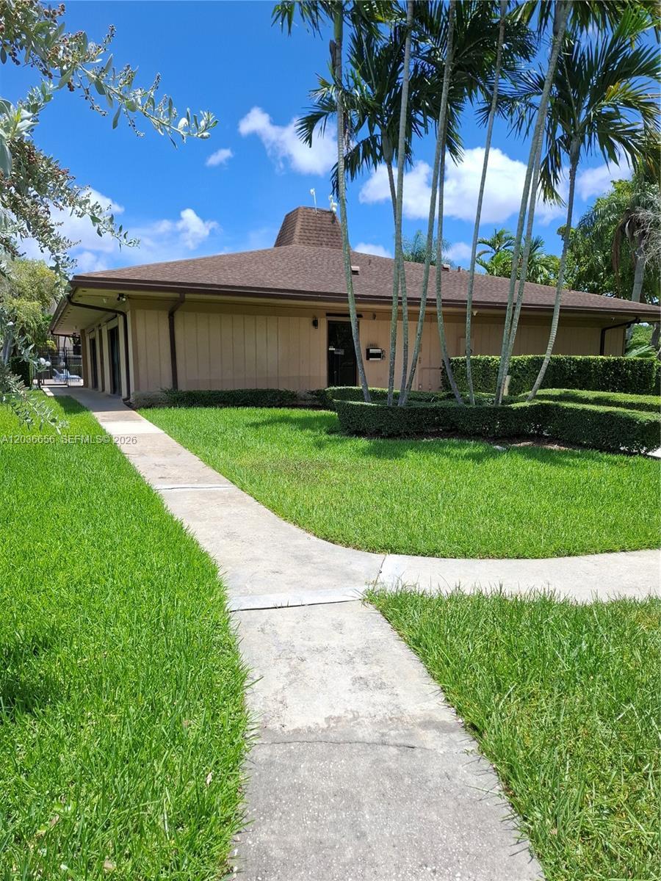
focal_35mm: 23
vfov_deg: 73.9
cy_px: 440
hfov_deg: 58.9
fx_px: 586
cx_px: 330
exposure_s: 1/1795
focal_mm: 5.54
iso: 50
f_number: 1.8
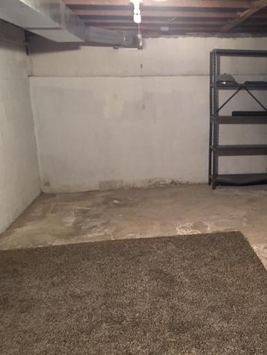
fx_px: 401
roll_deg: +0.6
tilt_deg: -14.2
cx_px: 221
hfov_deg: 35.4
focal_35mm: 39
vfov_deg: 47.9
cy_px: 177
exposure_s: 1/15
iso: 320
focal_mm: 4.15
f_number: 2.2
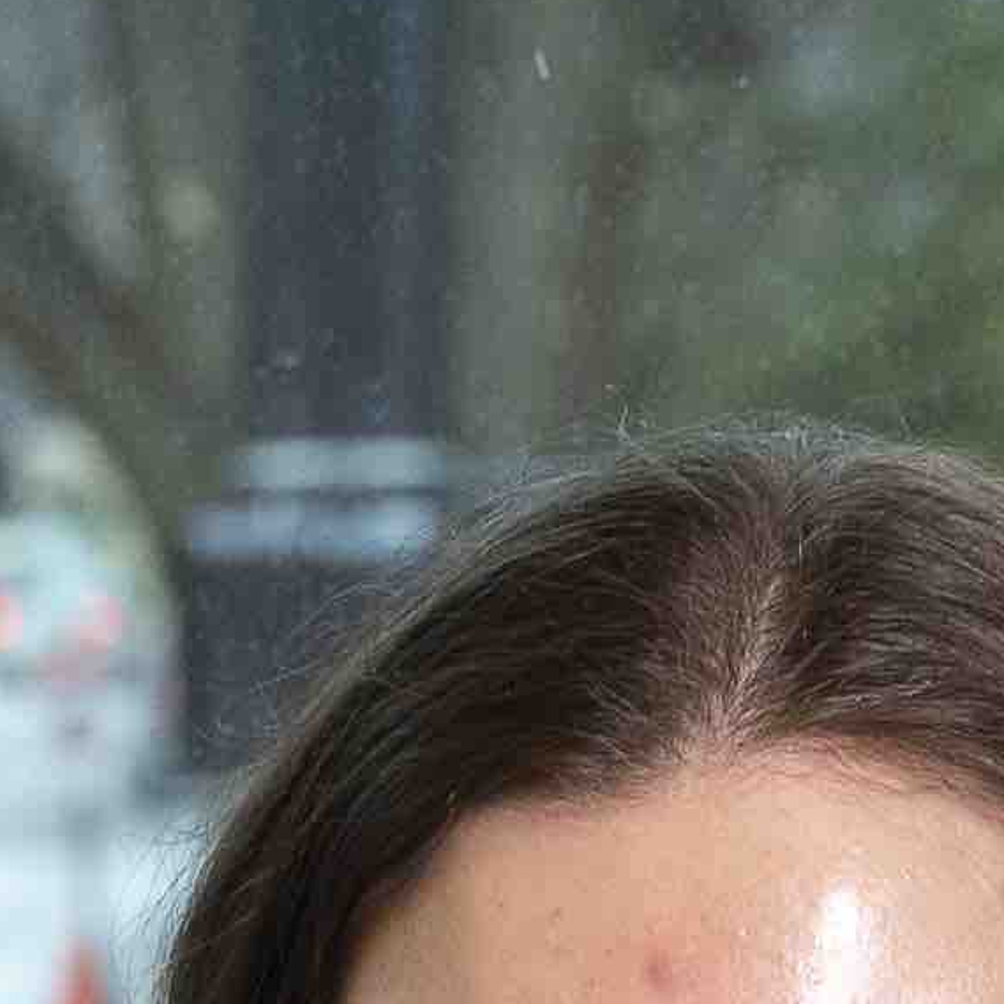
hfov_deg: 3.1
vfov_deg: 3.2
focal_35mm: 542
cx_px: -3026
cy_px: 3384
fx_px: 17785
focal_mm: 60
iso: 640
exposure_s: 1/160
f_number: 6.3
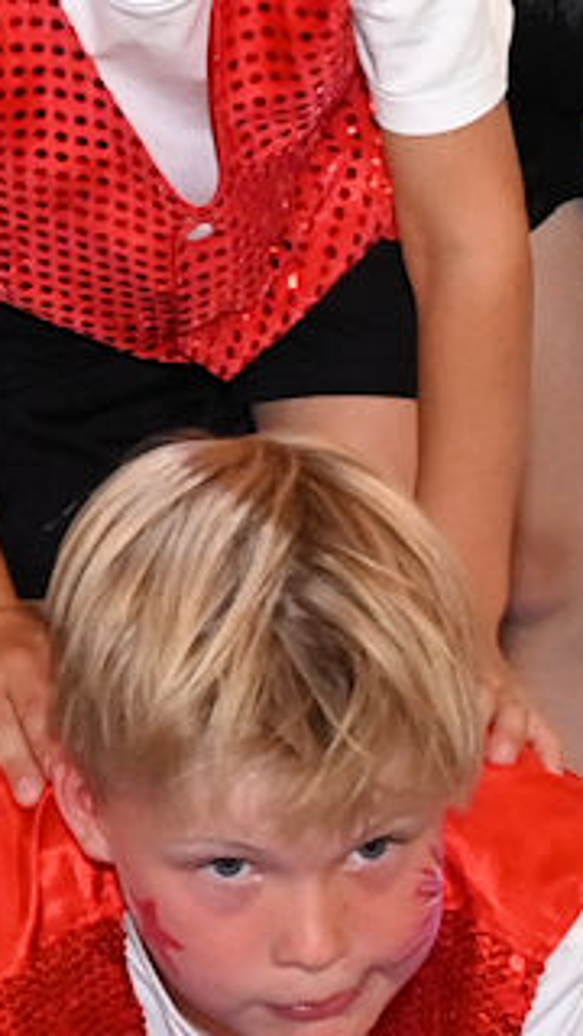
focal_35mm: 353
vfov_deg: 6.1
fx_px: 9701
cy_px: -473
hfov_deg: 3.3
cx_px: -1768
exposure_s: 1/125
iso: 1250
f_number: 4
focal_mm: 36
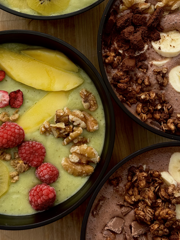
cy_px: 76
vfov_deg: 28.7
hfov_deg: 21.9
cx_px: 97
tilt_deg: -83.3
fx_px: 465
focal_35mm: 67
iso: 64
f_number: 1.78
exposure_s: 1/3096
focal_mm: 6.76
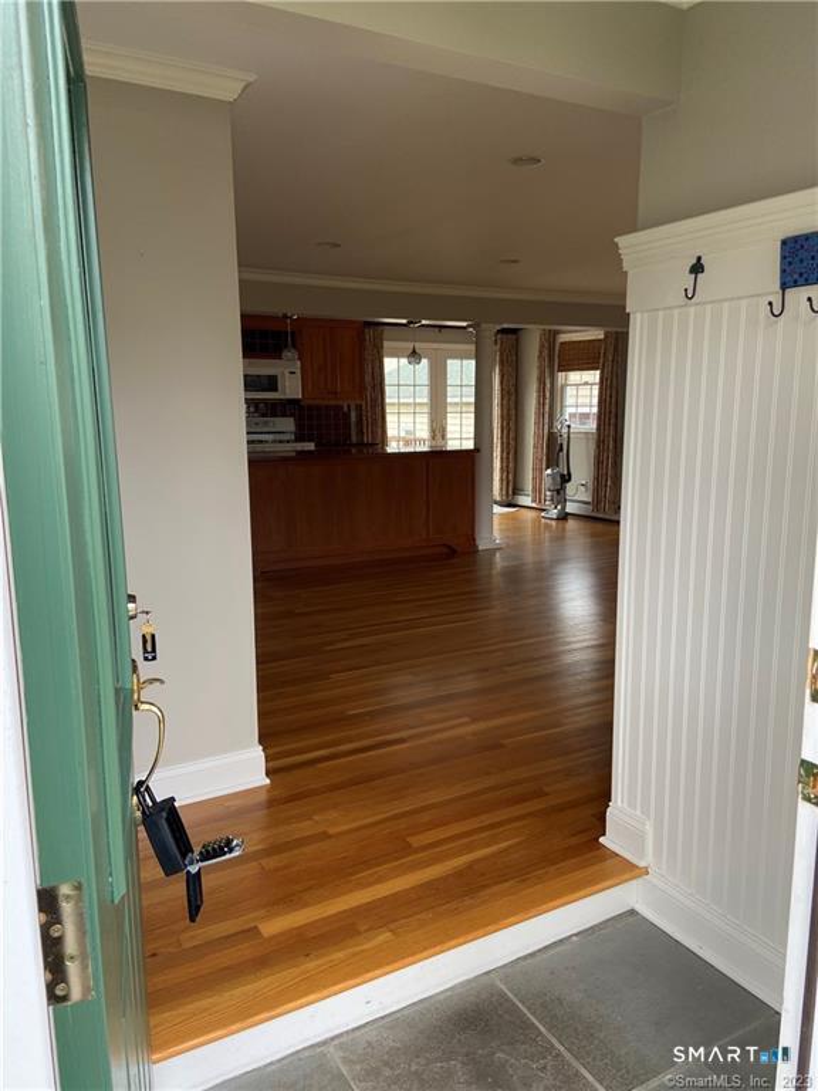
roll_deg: +0.4
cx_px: 409
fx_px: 819
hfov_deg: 53.1
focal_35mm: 26
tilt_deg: -9.8
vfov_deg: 67.3
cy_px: 546
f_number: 1.8
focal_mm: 4.25
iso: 64
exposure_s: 1/121
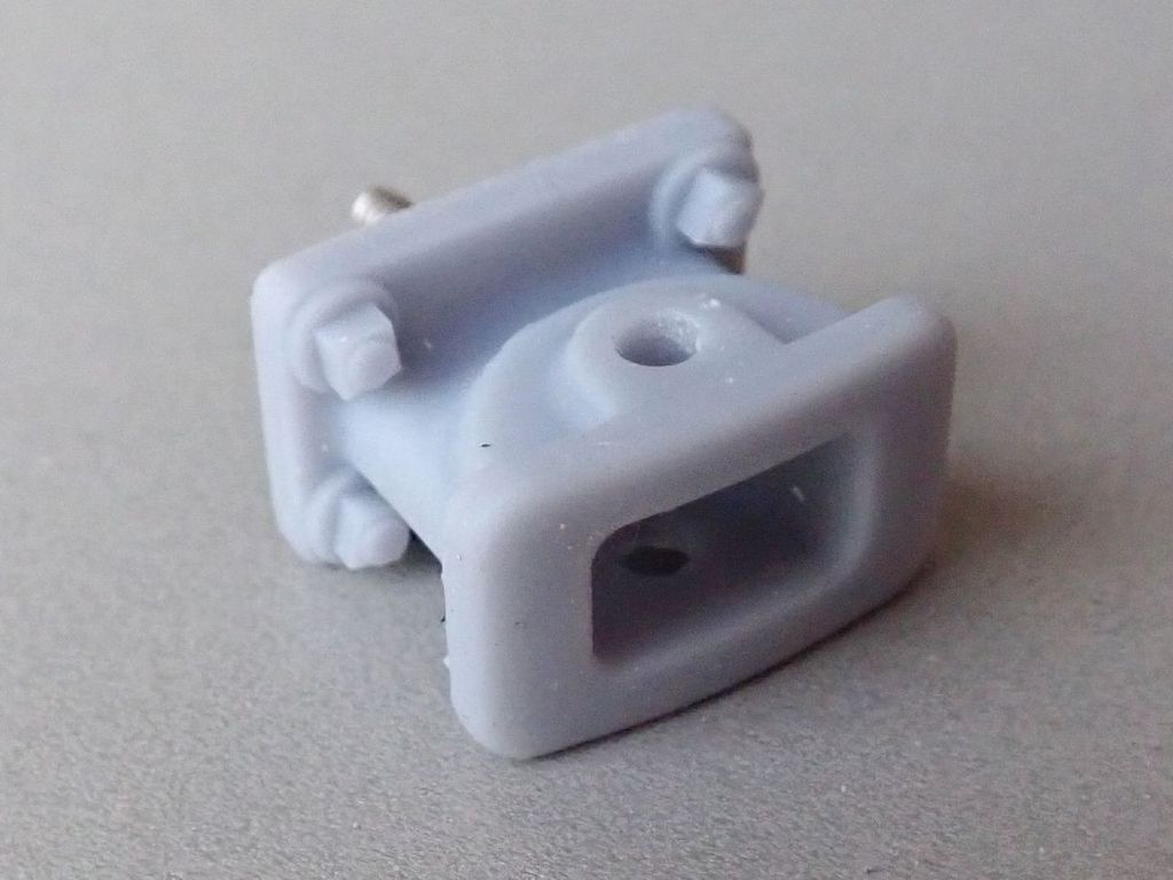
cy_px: 440
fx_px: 1017
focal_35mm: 30
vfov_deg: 46.8
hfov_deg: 60.0
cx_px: 586
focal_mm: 5.5
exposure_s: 1/320
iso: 640
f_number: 3.2
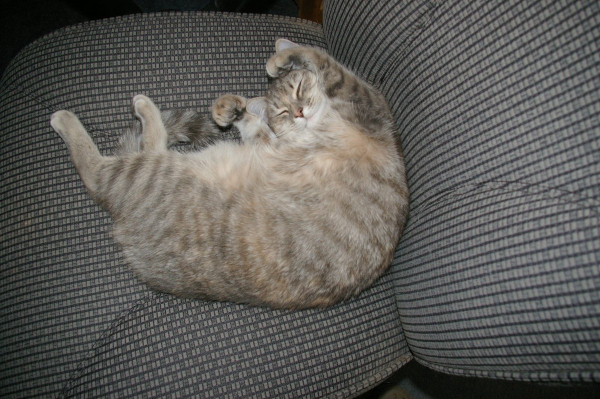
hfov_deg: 67.4
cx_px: 300
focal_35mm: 27
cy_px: 200
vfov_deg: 47.9
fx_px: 450
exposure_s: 1/30
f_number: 4.5
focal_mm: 18
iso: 800
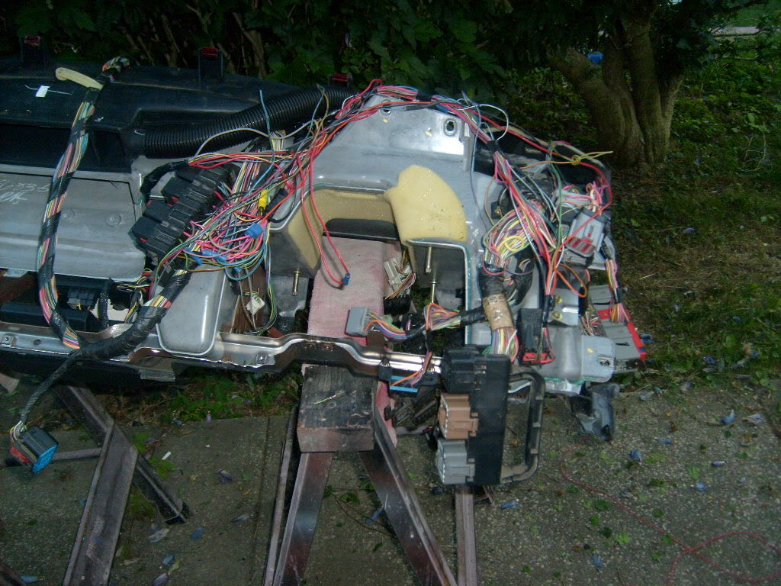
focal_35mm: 35
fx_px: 790
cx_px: 390
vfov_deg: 40.7
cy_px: 293
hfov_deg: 52.6
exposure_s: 1/45
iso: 100
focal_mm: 5.8
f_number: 2.8
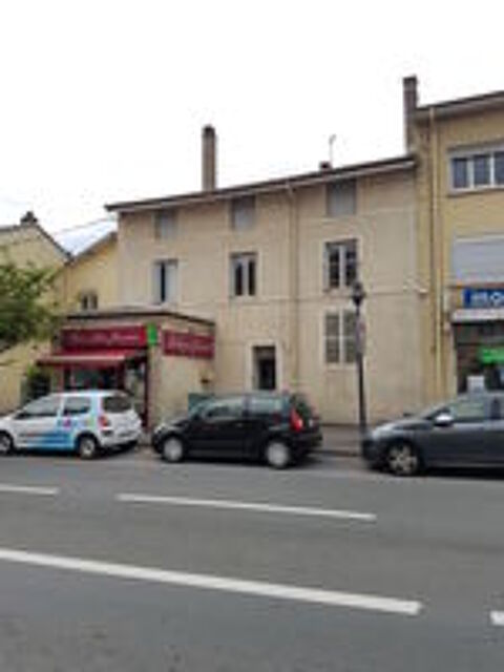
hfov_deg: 53.1
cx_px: 252
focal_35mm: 26
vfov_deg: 67.3
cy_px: 336
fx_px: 505
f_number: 1.7
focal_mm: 4.2
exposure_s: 1/890
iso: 40
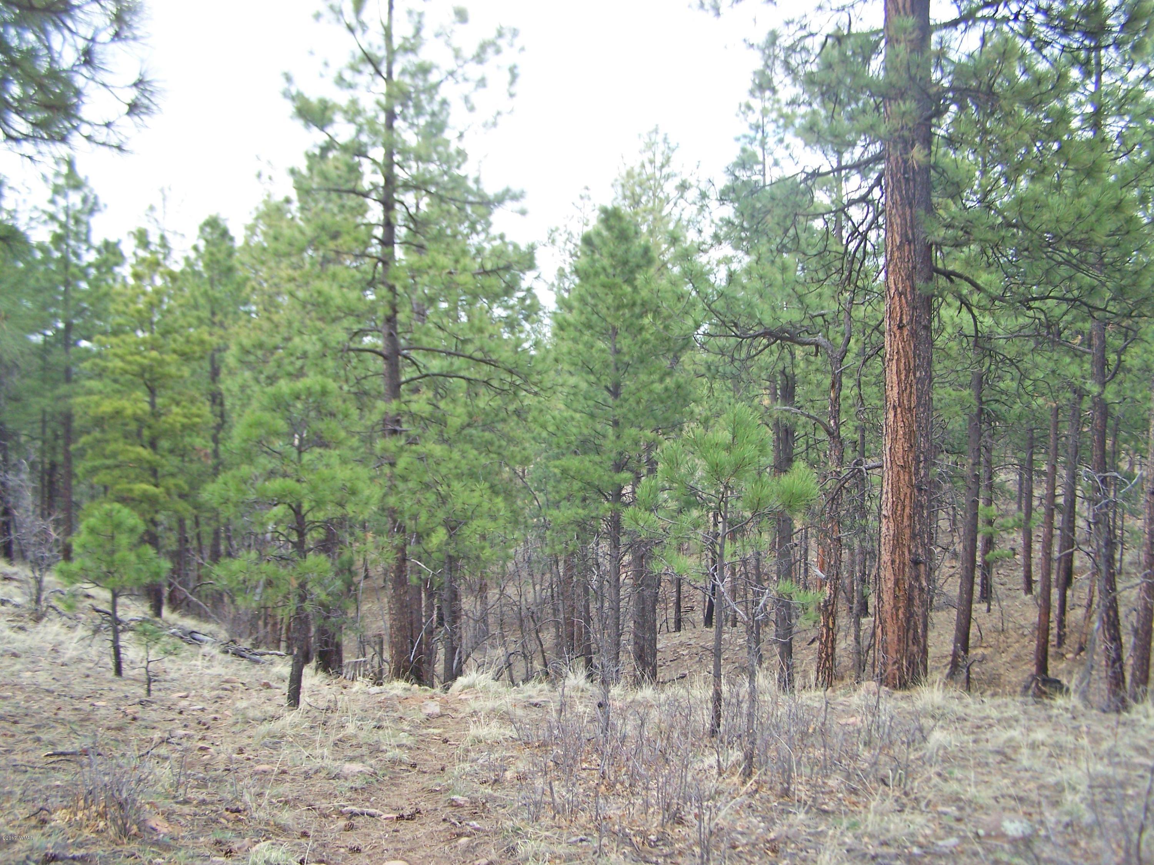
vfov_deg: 37.7
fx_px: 1267
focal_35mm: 38
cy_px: 432
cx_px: 577
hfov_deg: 49.0
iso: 64
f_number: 2.8
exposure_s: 1/160
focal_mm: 6.3
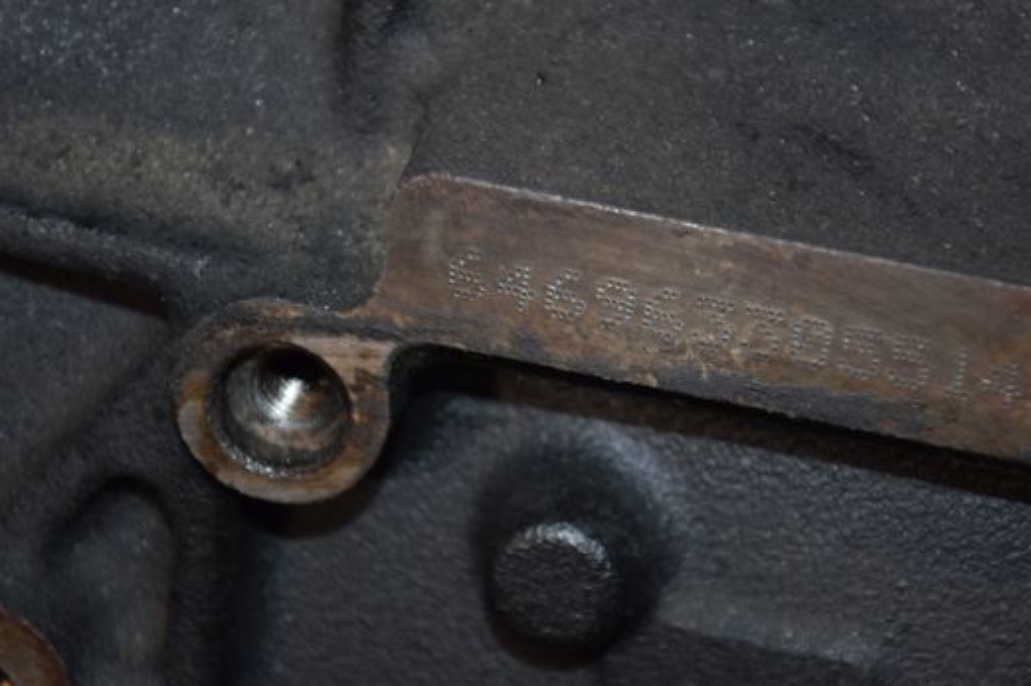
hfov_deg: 10.6
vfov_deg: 7.1
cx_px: 560
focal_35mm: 194
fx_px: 5543
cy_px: 374
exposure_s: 1/60
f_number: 5.6
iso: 800
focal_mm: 105
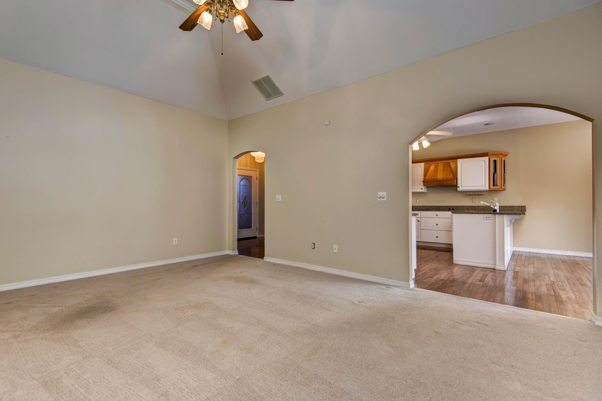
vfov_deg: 73.7
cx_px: 301
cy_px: 200
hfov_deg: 96.7
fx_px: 268
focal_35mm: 16
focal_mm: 16
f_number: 6.7
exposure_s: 1/20
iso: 280
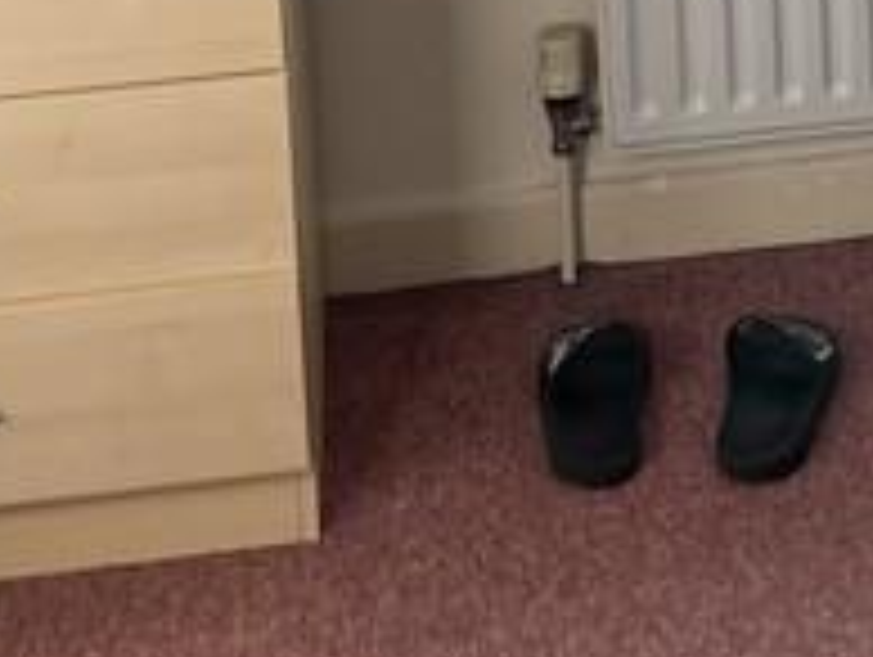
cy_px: -644
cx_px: 954
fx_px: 3459
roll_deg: +2.9
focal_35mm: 137
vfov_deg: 10.1
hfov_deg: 14.1
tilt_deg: -9.5
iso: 40
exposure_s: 1/121
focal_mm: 4.2
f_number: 1.6
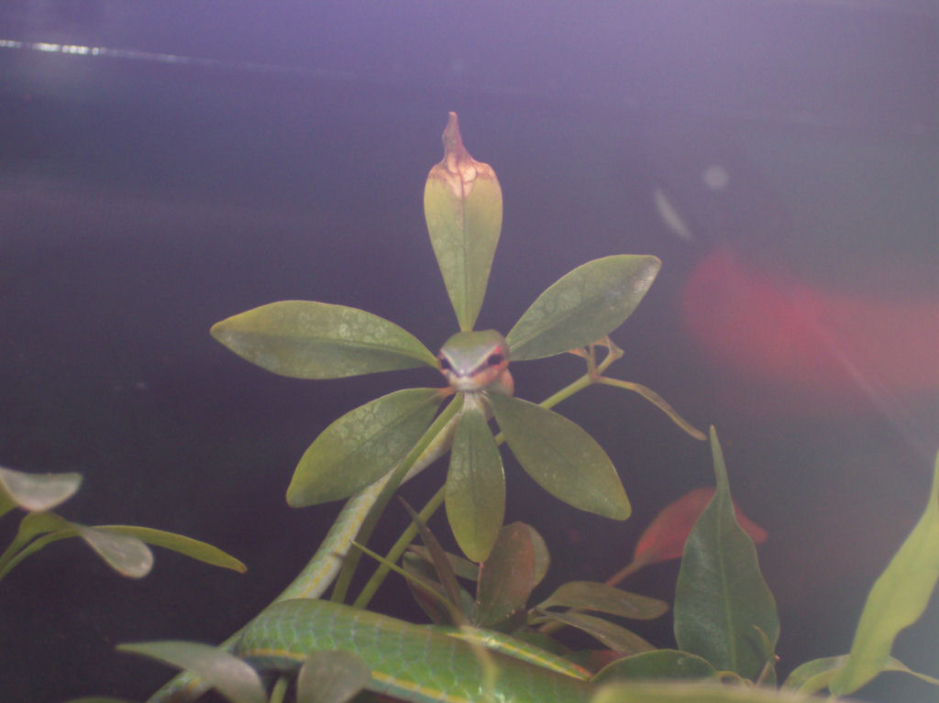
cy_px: 352
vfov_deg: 13.0
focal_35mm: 114
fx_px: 3091
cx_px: 470
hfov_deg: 17.3
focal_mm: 24
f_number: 4.8
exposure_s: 1/8
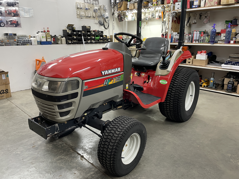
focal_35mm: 26
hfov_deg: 67.3
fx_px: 180
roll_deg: +0.7
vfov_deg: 53.1
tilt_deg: -15.5
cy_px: 90
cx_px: 120
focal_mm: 4.2
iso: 160
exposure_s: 1/50
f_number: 1.6
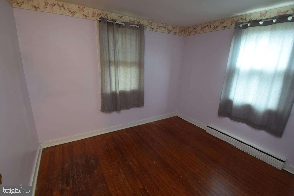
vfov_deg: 77.3
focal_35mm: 15
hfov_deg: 100.4
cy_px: 98
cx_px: 147
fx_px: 123
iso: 400
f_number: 13
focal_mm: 10
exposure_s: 1/1.3
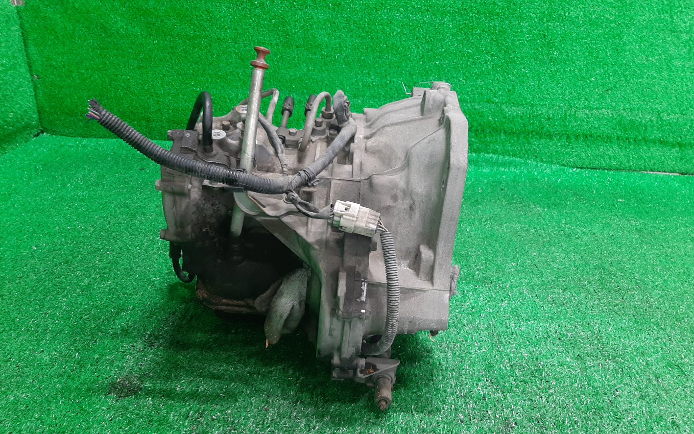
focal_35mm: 28
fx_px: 530
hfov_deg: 66.5
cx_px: 351
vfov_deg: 44.5
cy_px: 244
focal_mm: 3.93
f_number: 1.7
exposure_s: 1/50
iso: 147
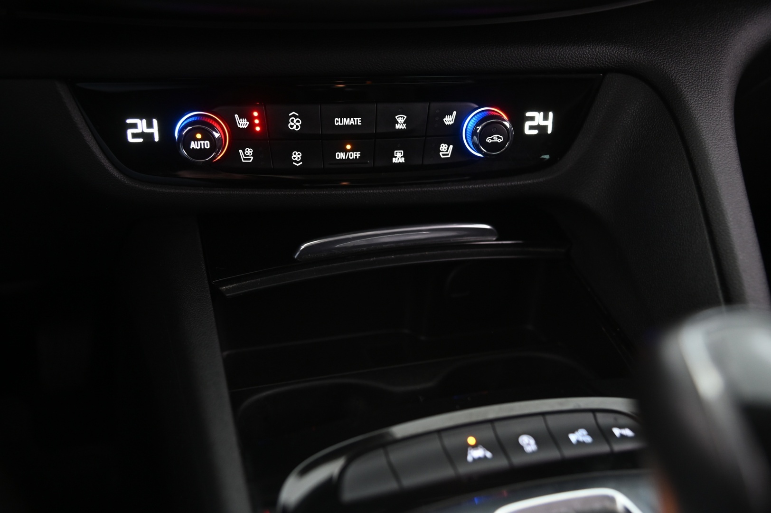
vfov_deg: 33.3
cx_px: 386
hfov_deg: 48.5
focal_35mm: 40
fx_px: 856
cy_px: 256
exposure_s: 1/10
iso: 2000
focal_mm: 40
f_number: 4
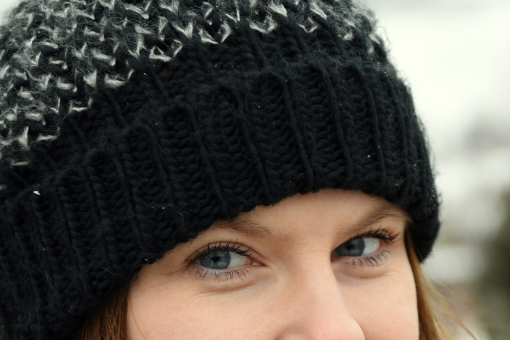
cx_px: 260
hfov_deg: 12.8
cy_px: 383
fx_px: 2266
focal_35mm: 160
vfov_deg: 8.5
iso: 100
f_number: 4
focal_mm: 62
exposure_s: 1/40
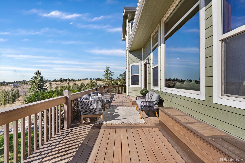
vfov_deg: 73.8
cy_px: 82
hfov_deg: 96.7
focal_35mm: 16
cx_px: 122
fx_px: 109
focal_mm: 16
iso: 200
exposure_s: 1/100
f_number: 8
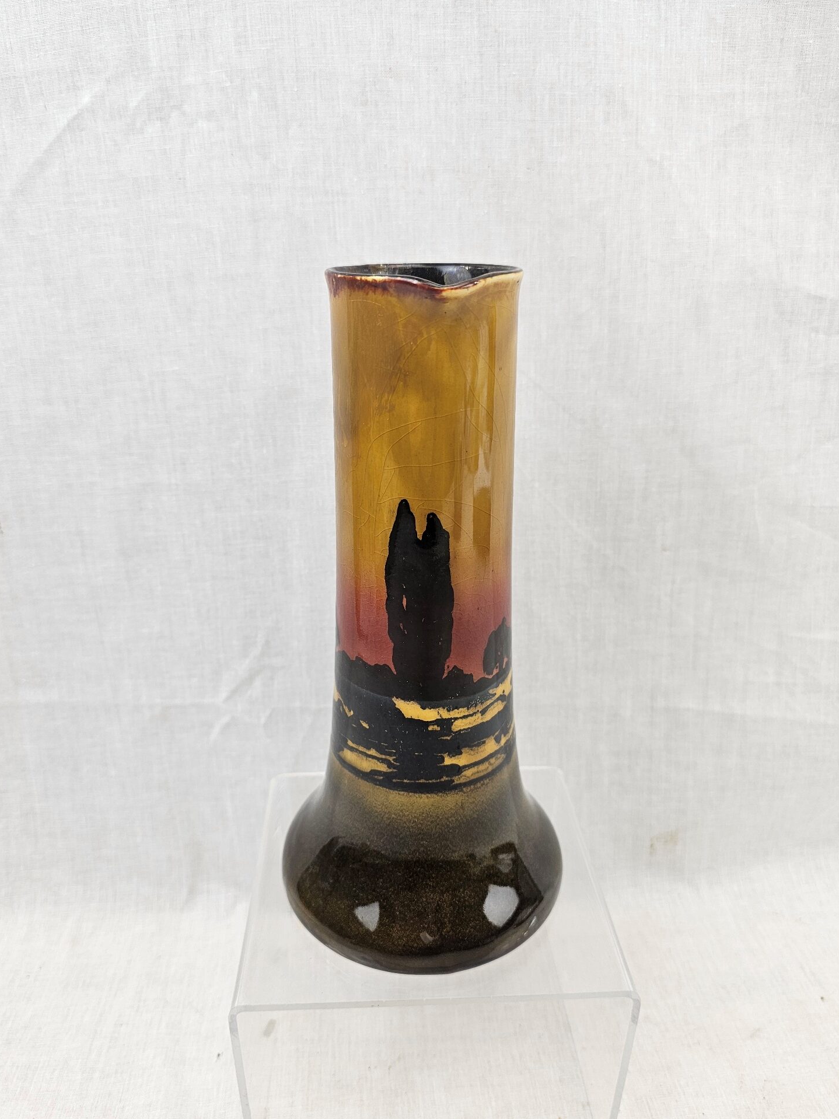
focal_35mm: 24
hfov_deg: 56.8
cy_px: 570
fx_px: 776
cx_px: 416
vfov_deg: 71.6
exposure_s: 1/100
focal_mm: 6.3
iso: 40
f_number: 1.7
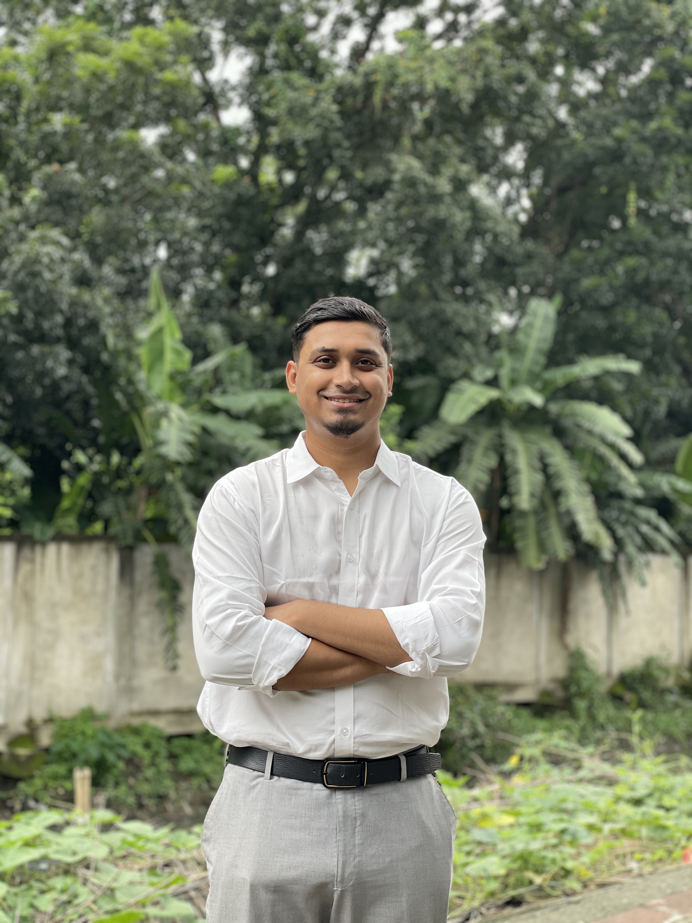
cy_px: 462
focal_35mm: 52
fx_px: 1386
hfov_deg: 28.0
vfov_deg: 36.8
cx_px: 346
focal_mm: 6
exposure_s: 1/122
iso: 25
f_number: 2
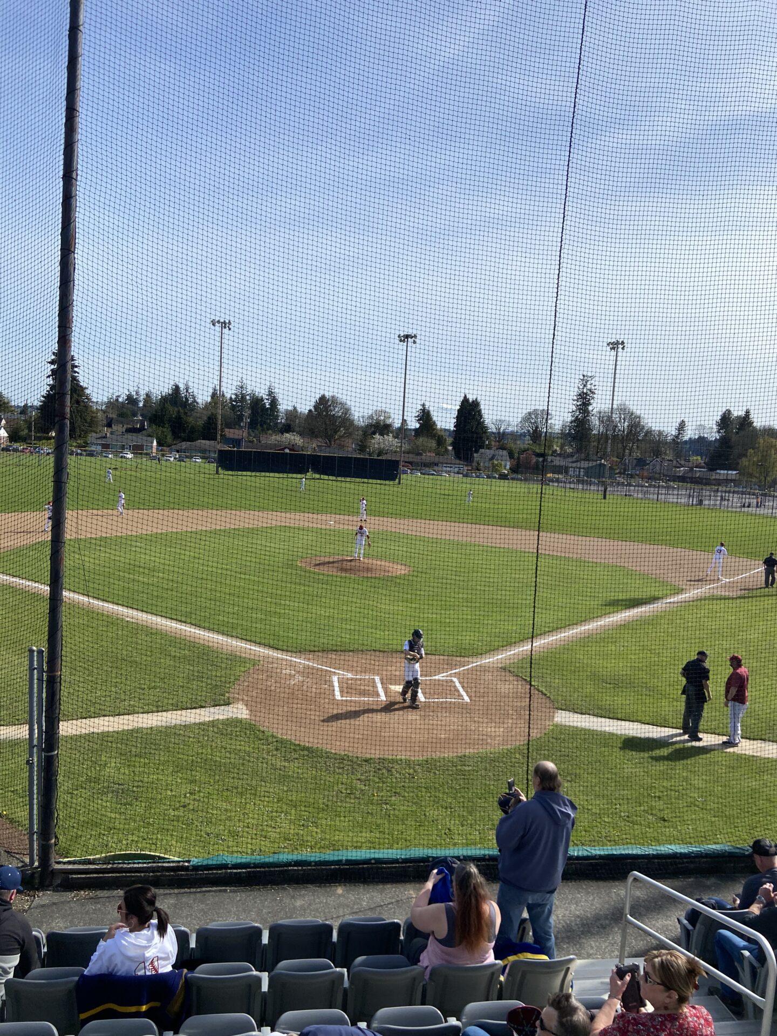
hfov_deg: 53.1
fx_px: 778
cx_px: 388
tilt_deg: -3.9
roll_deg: -2.6
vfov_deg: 67.3
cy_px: 518
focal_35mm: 26
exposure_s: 1/3300
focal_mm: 4.25
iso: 32
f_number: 1.8
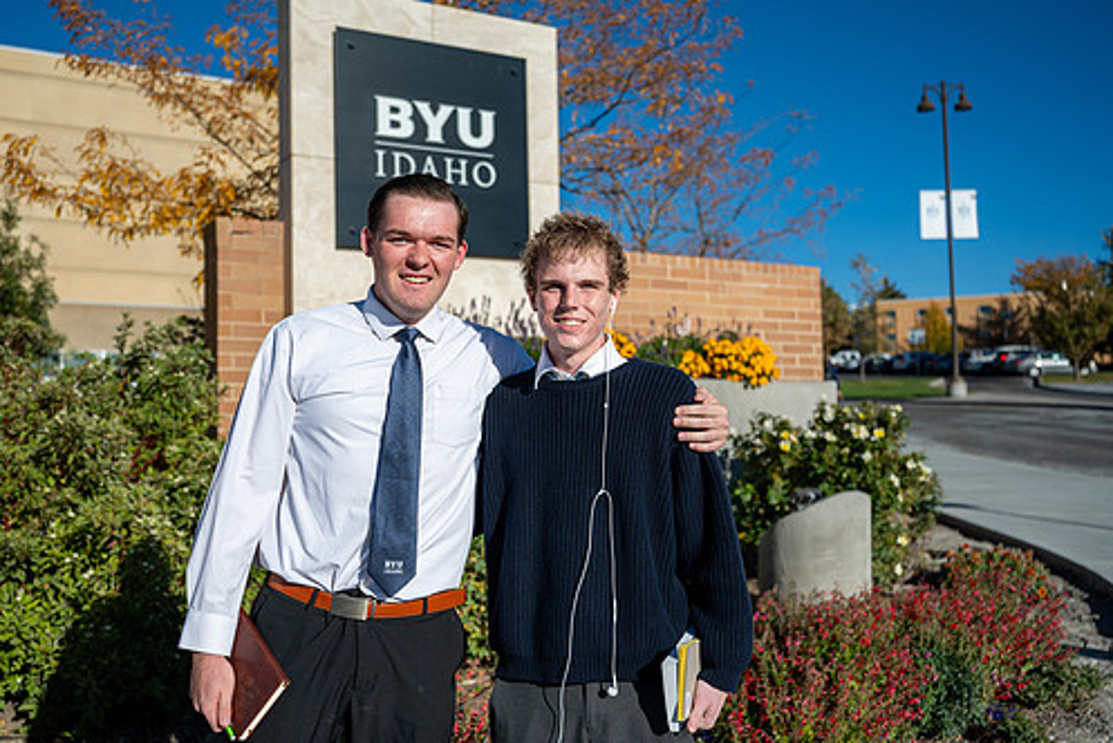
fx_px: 1083
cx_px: 513
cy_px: 370
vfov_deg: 37.9
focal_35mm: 35
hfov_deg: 54.3
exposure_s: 1/4000
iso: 100
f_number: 2.8
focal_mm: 30
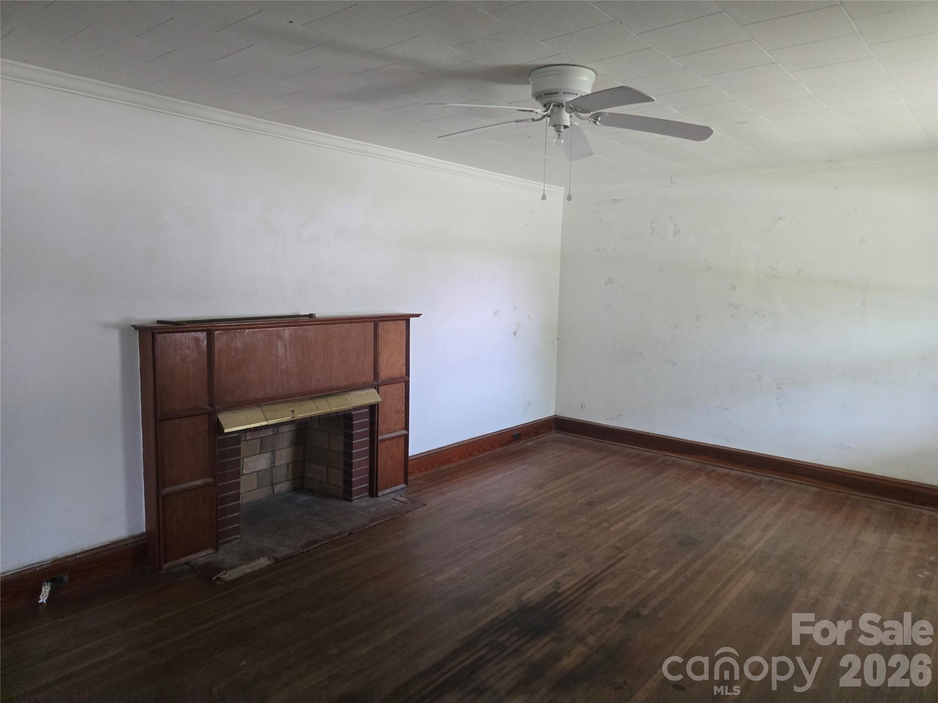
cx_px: 469
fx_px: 623
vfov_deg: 58.9
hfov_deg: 73.9
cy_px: 352
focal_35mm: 23
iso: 500
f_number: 1.8
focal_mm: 5.4
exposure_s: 1/120
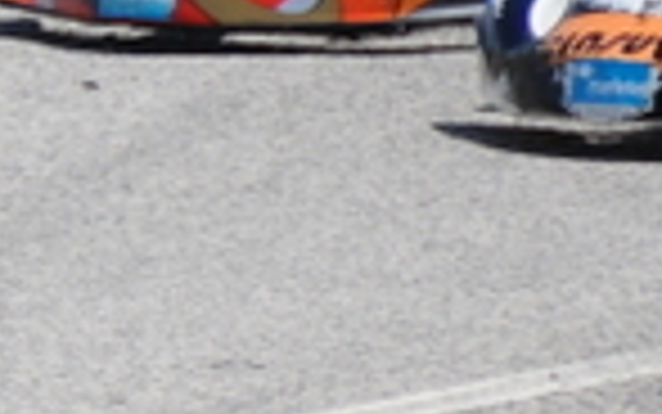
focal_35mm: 2134
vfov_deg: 0.6
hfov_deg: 1.0
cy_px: -108
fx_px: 38516
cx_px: -1441
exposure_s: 1/2000
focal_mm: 200
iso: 400
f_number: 5.6
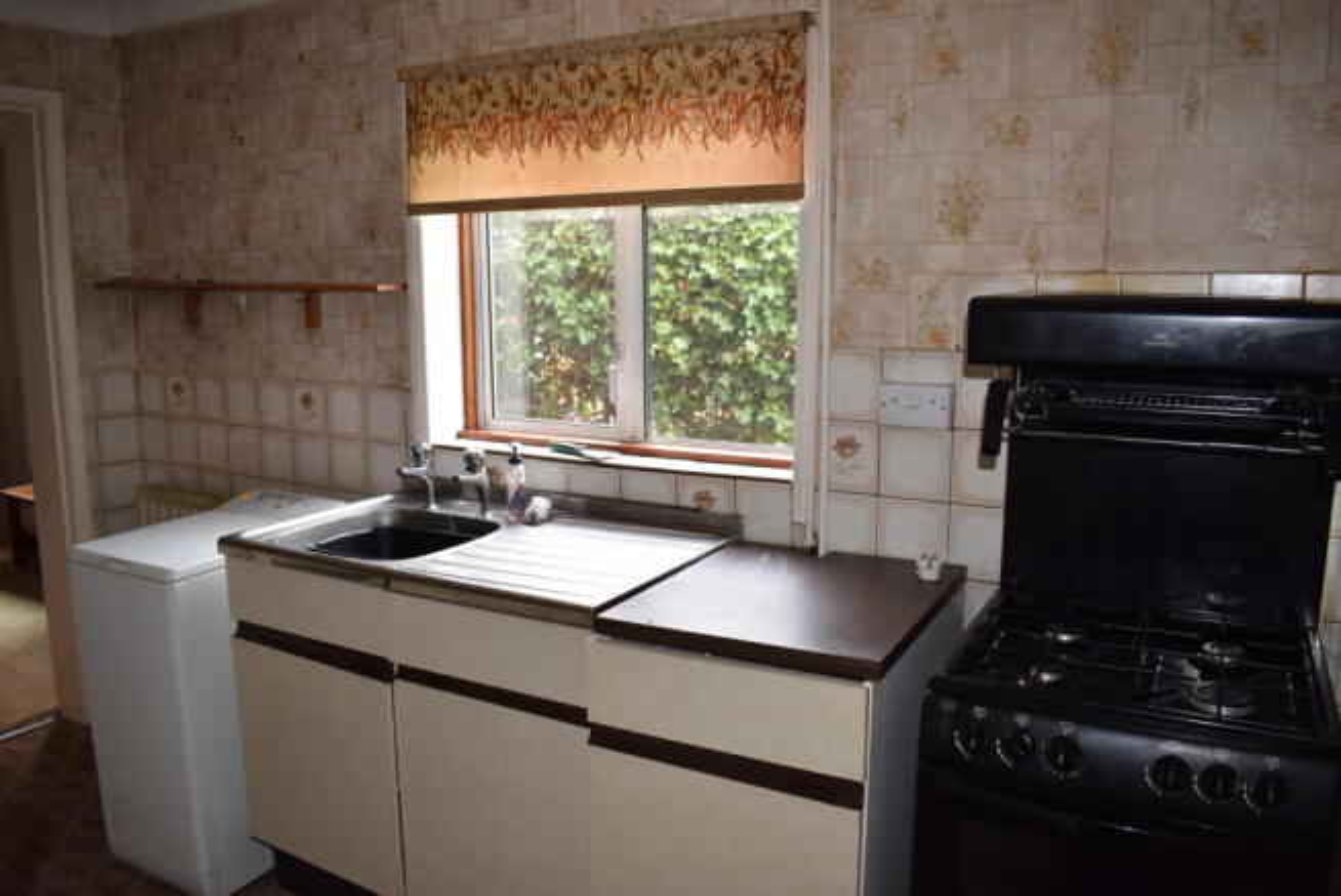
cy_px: 448
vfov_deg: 48.0
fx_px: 1006
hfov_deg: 67.3
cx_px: 670
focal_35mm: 27
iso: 800
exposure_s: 1/125
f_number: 5
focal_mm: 18
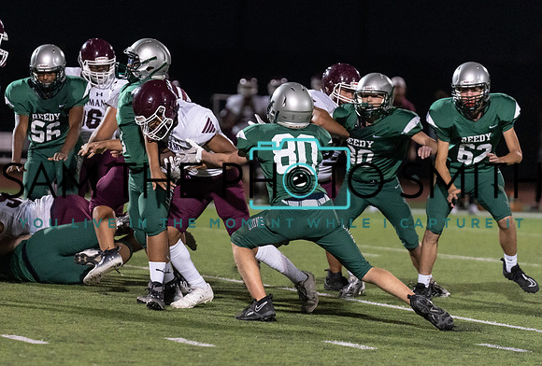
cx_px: 233
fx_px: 4067
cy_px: 183
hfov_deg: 7.6
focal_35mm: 269
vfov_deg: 5.2
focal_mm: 200
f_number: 2.8
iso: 4000
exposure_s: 1/1000
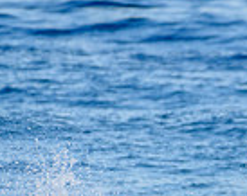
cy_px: 250
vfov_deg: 0.6
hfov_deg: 0.8
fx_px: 17799
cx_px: 390
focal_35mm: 2440
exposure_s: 1/1250
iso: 450
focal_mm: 500
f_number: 5.6
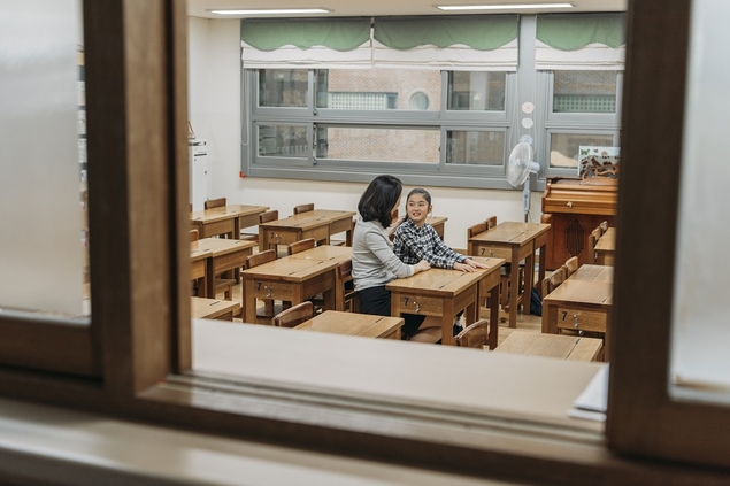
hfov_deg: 42.8
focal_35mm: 46
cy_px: 243
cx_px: 365
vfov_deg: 29.2
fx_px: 932
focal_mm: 46
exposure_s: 1/100
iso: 640
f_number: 4
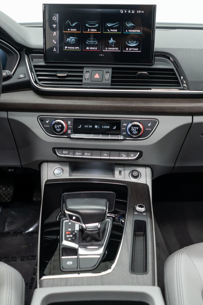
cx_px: 102
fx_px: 355
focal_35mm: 42
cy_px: 152
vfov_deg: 46.4
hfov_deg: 31.9
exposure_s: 1/40
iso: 800
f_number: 3.2
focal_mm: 28
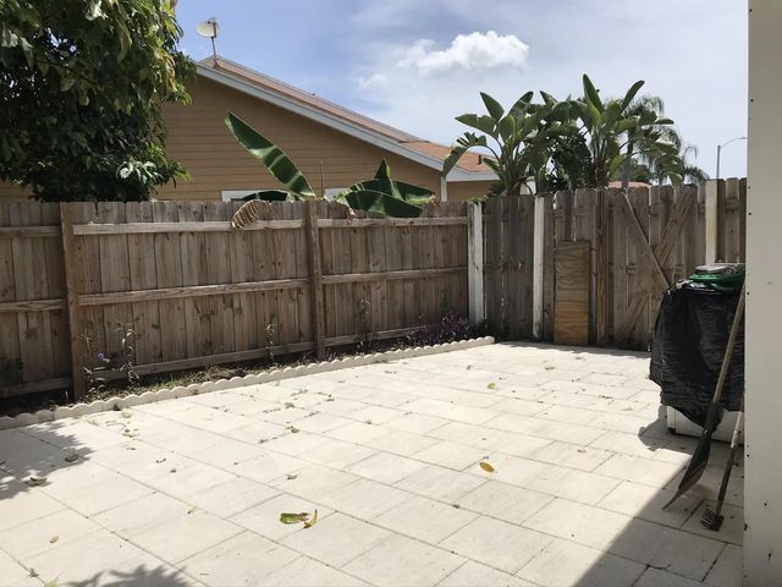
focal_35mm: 28
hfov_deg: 63.4
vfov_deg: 49.7
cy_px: 294
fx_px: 633
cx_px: 391
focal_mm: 3.99
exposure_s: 1/3300
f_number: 1.8
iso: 20
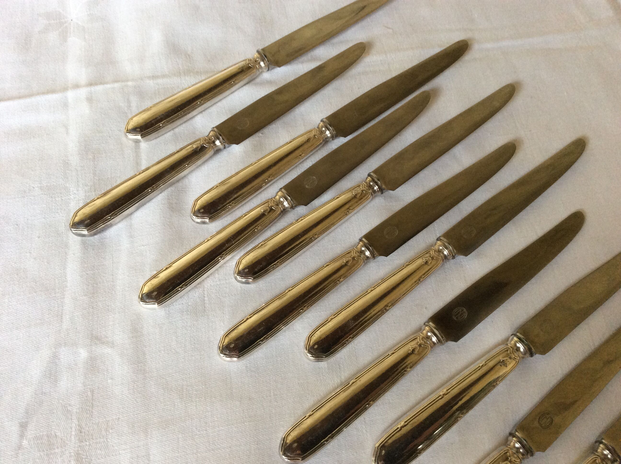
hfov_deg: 56.9
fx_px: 573
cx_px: 310
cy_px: 232
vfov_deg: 44.1
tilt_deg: -66.9
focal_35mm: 32
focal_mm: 3.3
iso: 100
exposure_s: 1/25
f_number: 2.4
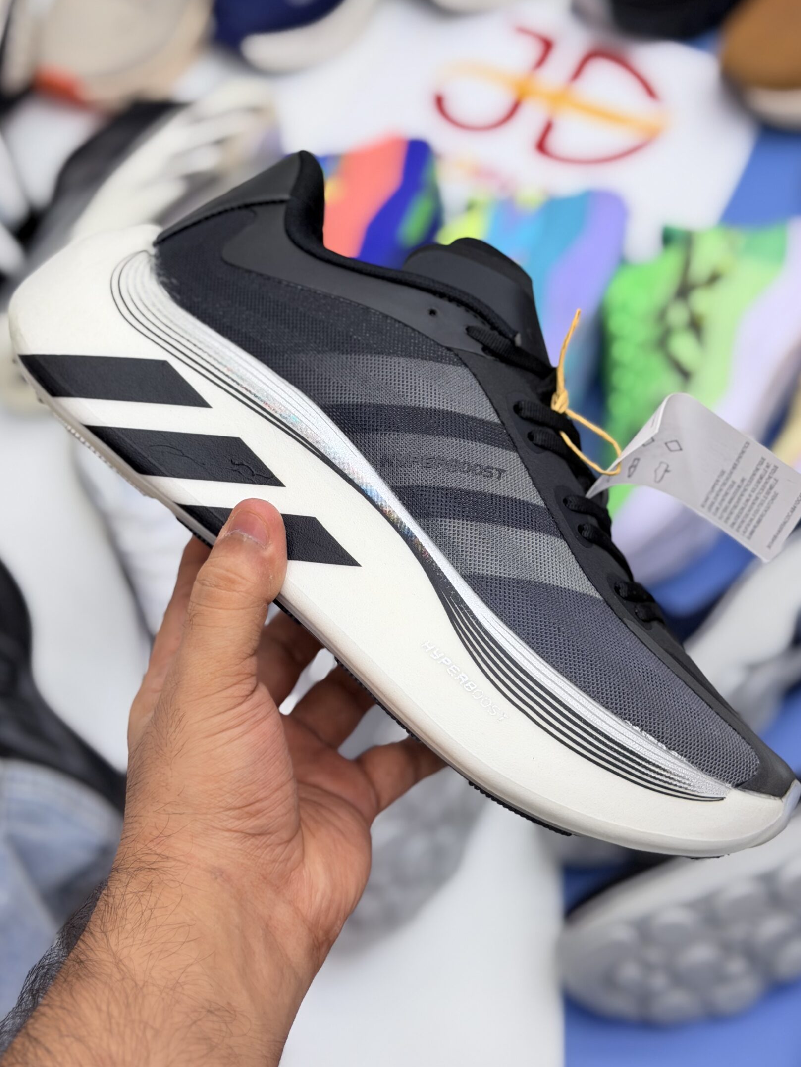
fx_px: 1759
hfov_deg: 25.7
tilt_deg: -56.4
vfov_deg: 33.7
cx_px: 412
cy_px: 466
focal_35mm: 57
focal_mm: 6.76
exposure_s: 1/292
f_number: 1.78
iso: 64
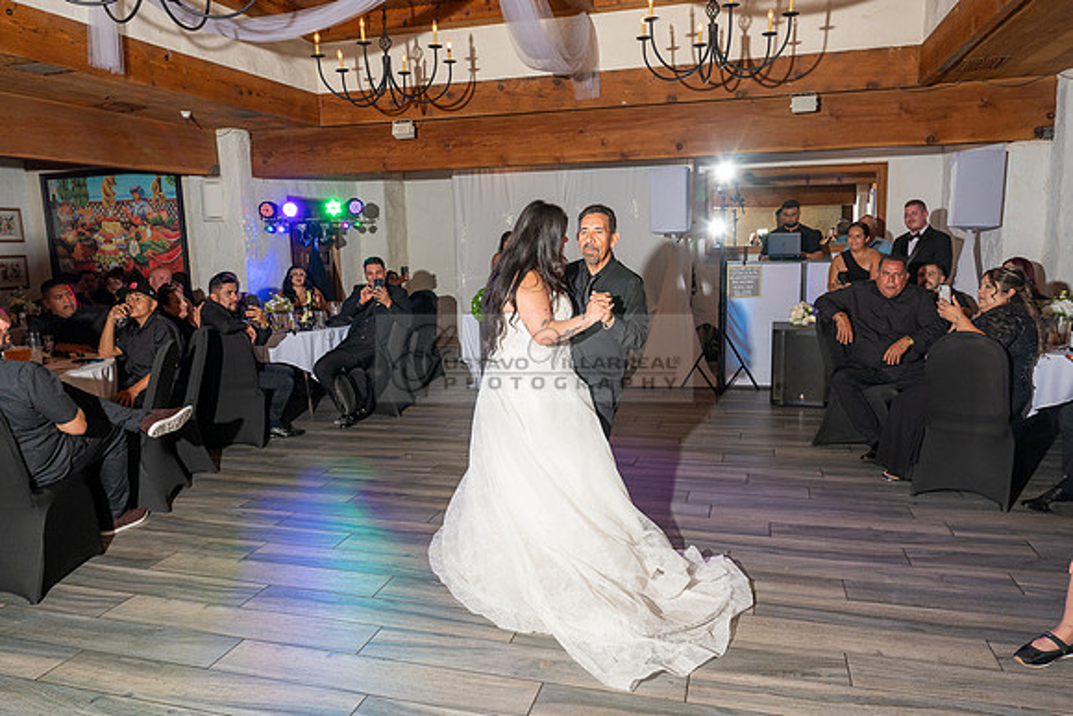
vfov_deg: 50.4
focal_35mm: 26
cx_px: 536
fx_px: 760
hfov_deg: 70.4
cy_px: 358
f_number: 4.5
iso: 500
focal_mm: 25.5
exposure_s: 1/200
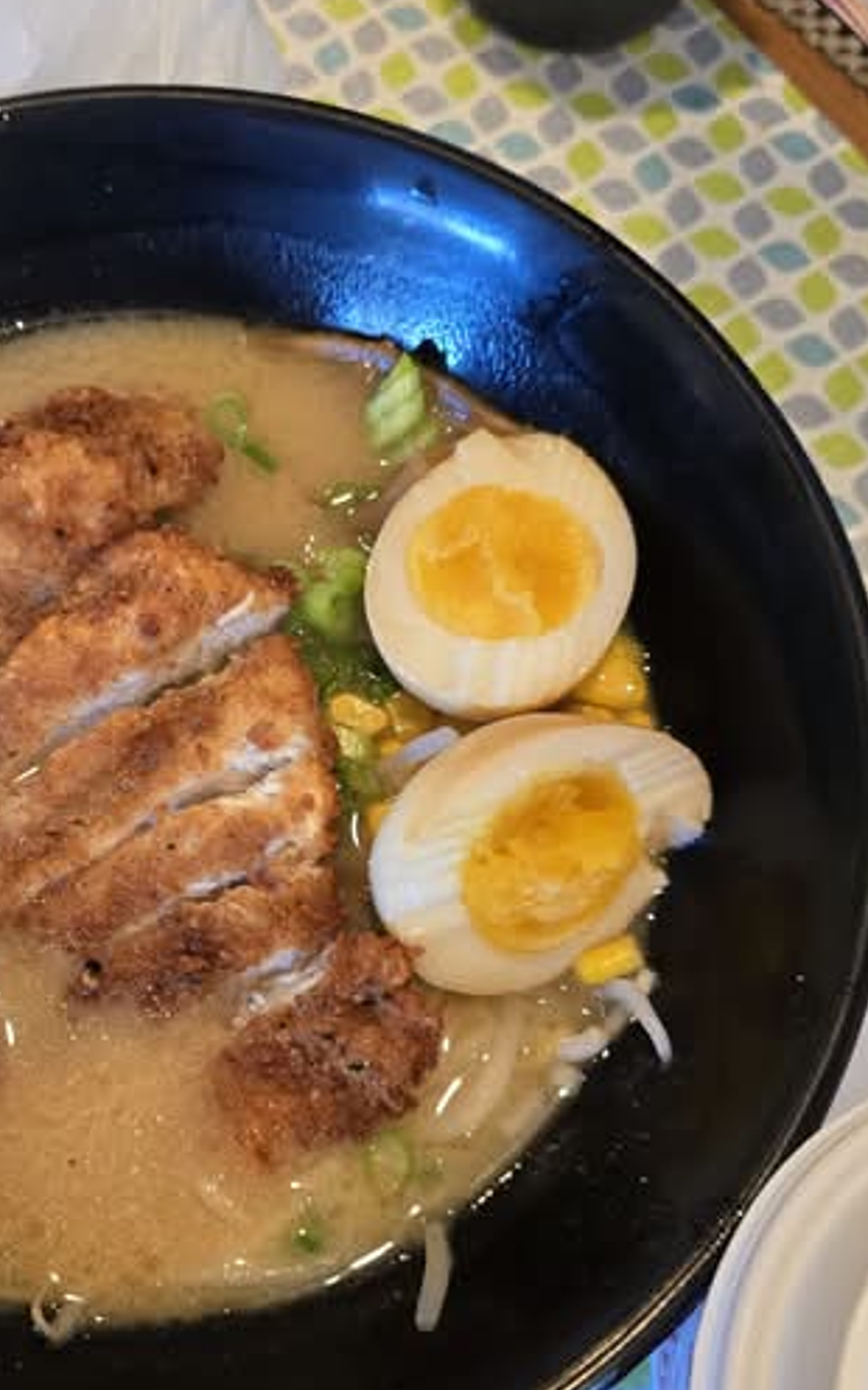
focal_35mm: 36
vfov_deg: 53.9
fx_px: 1363
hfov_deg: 34.8
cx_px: 255
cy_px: 766
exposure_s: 1/60
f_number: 1.7
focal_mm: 6.3
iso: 640
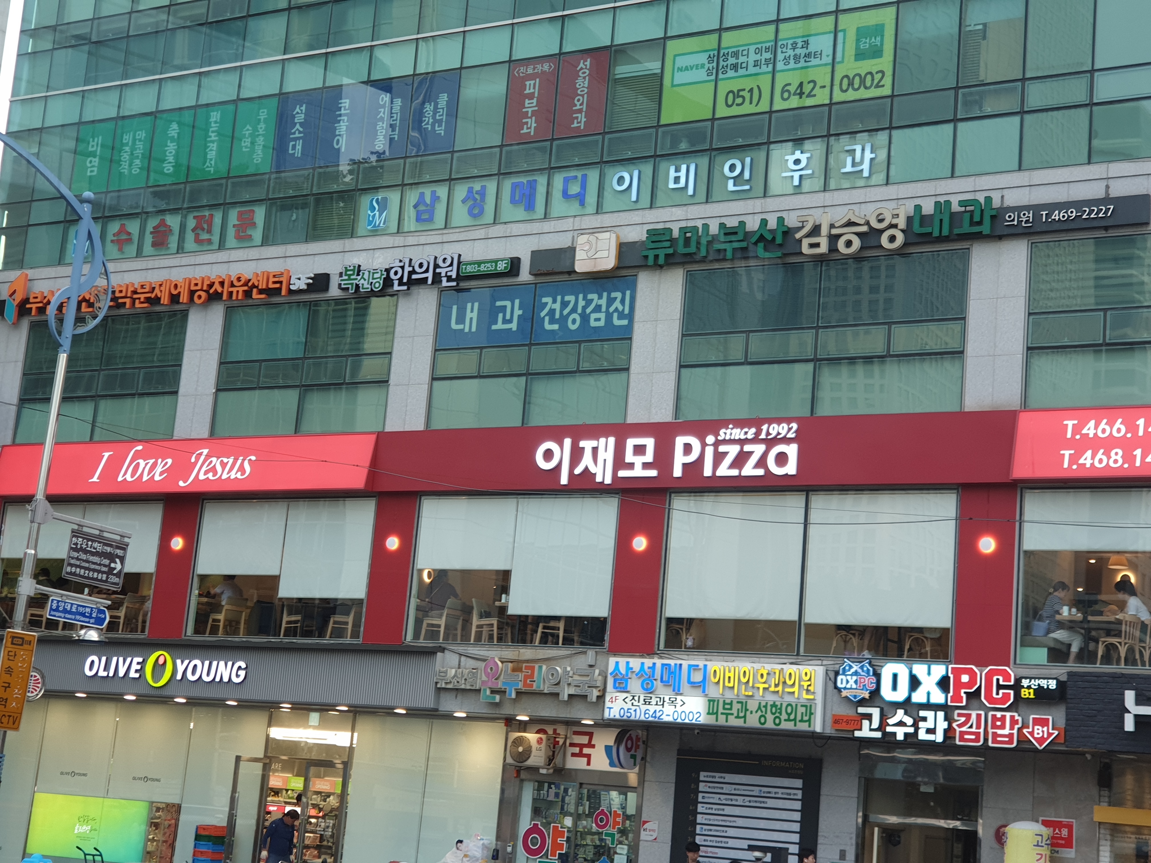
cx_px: 576
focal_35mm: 52
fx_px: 1729
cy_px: 432
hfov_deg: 36.8
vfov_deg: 28.0
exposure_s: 1/40
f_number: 2.4
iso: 100
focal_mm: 6
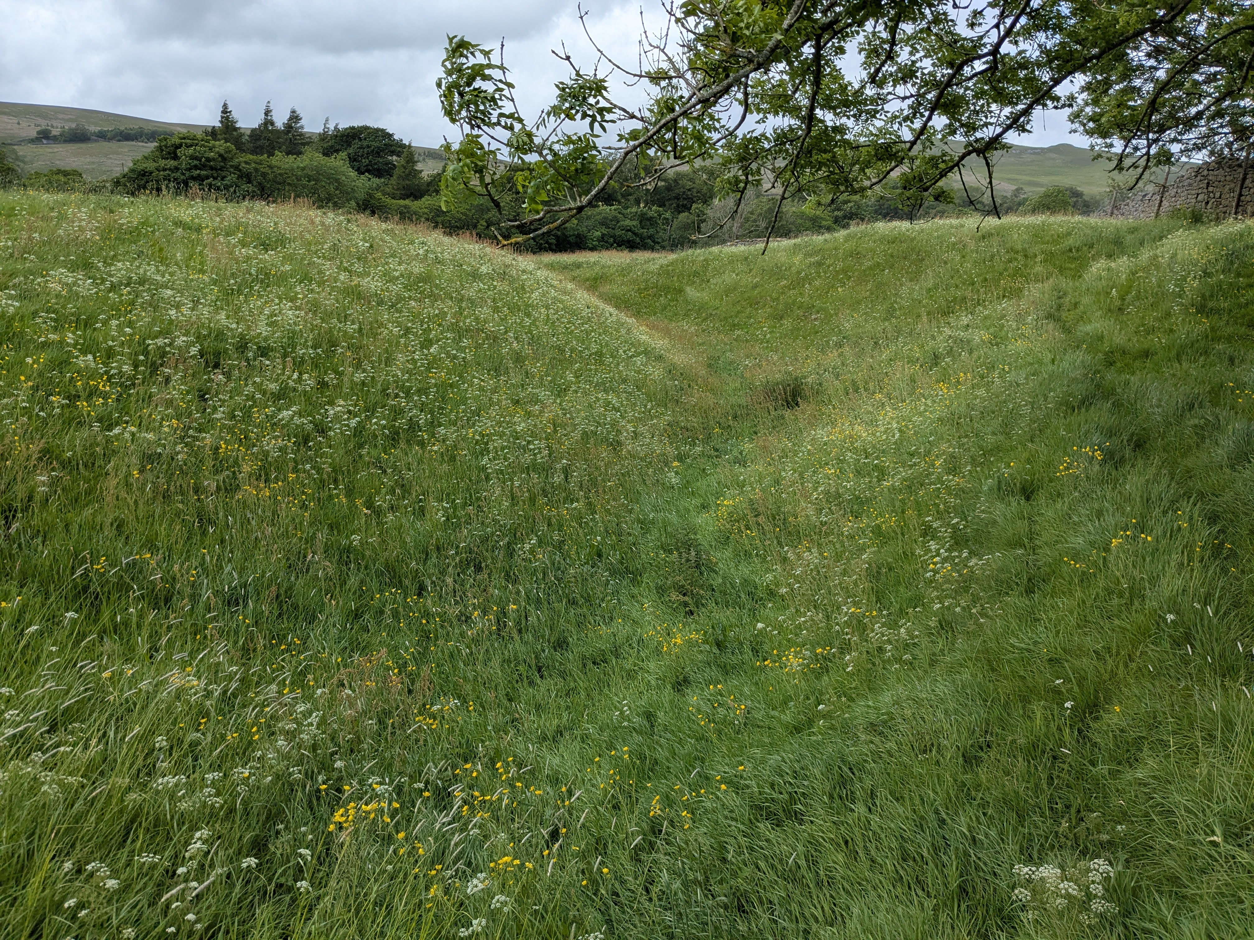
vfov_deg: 51.4
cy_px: 470
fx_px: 978
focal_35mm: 27
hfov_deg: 65.3
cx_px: 627
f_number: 1.73
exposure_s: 1/2597
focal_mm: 4.38
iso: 62
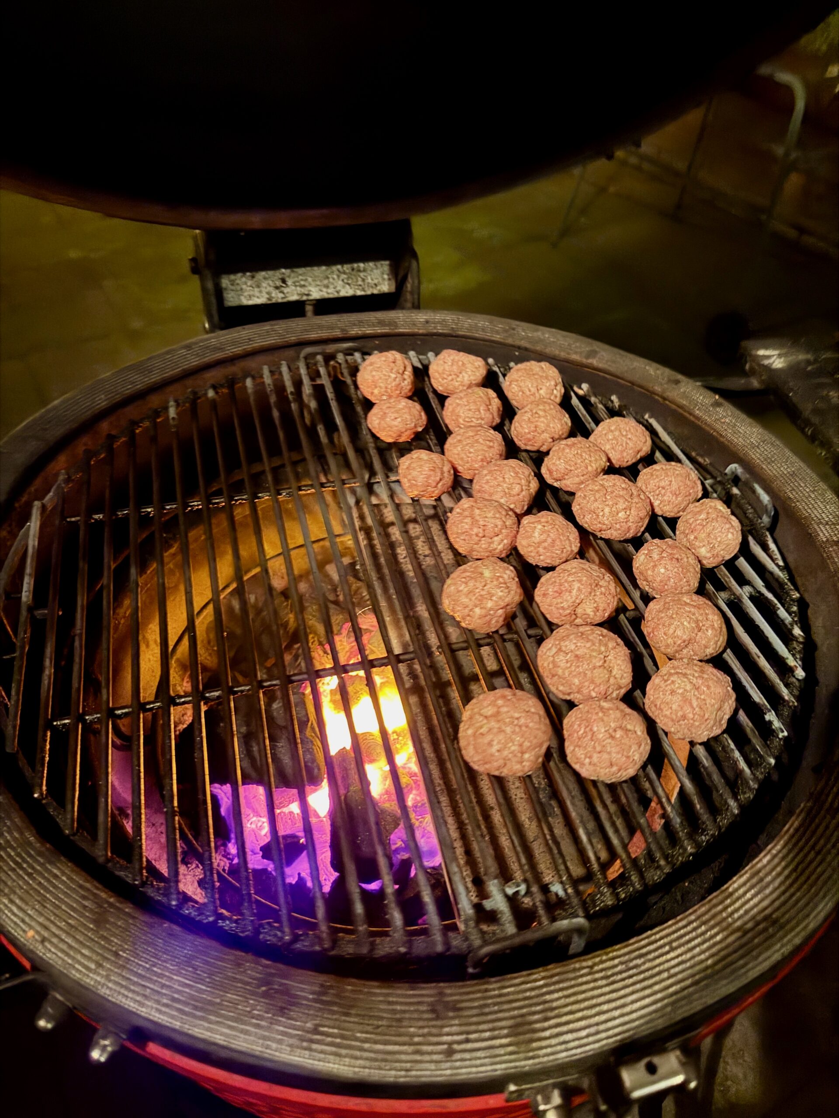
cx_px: 420
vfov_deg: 71.6
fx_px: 776
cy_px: 559
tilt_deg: -43.3
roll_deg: -3.0
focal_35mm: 24
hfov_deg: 56.8
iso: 1250
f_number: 1.78
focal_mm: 6.76
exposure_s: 1/9
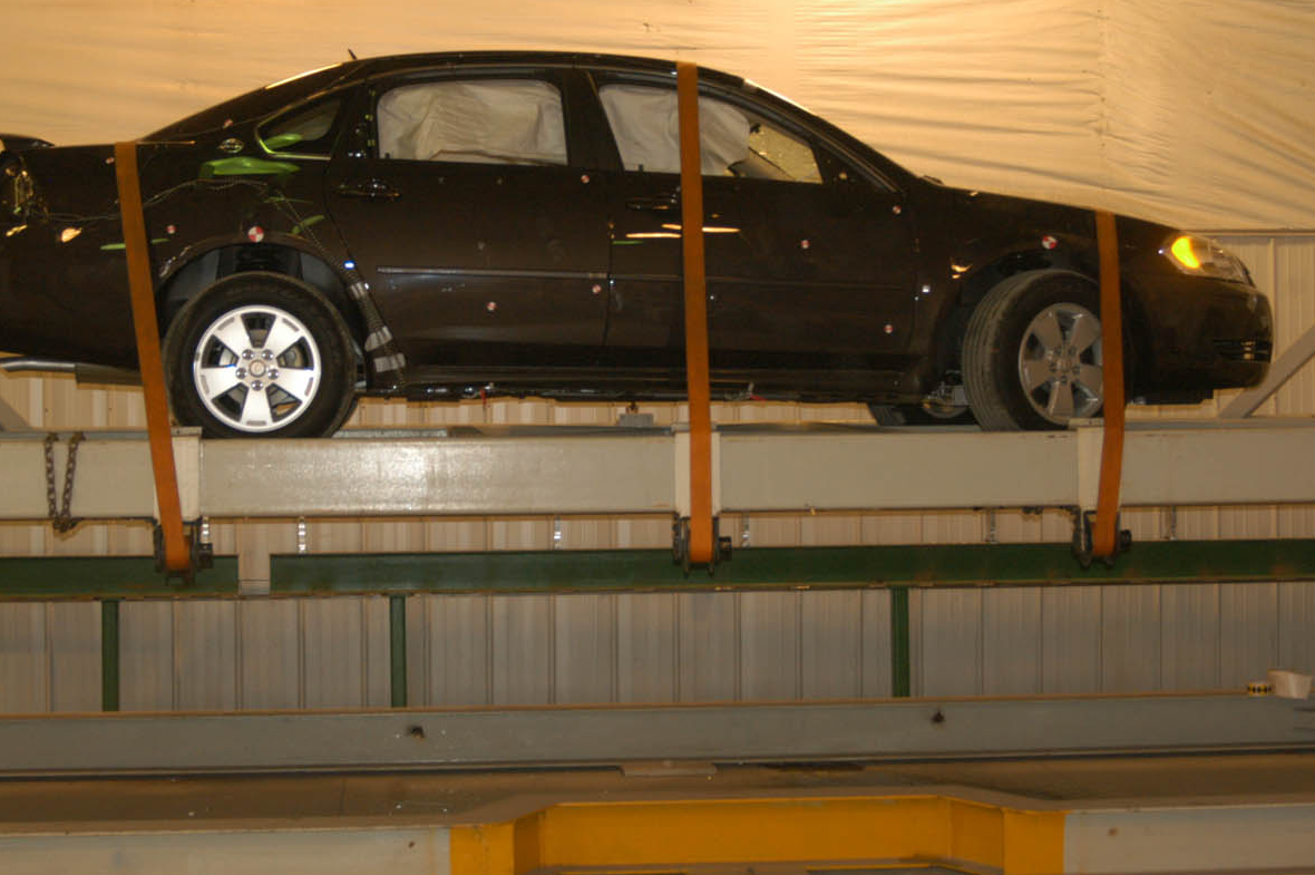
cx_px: 581
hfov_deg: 31.0
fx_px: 2373
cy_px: 359
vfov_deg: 20.9
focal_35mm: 65
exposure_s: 1/60
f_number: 4.5
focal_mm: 34
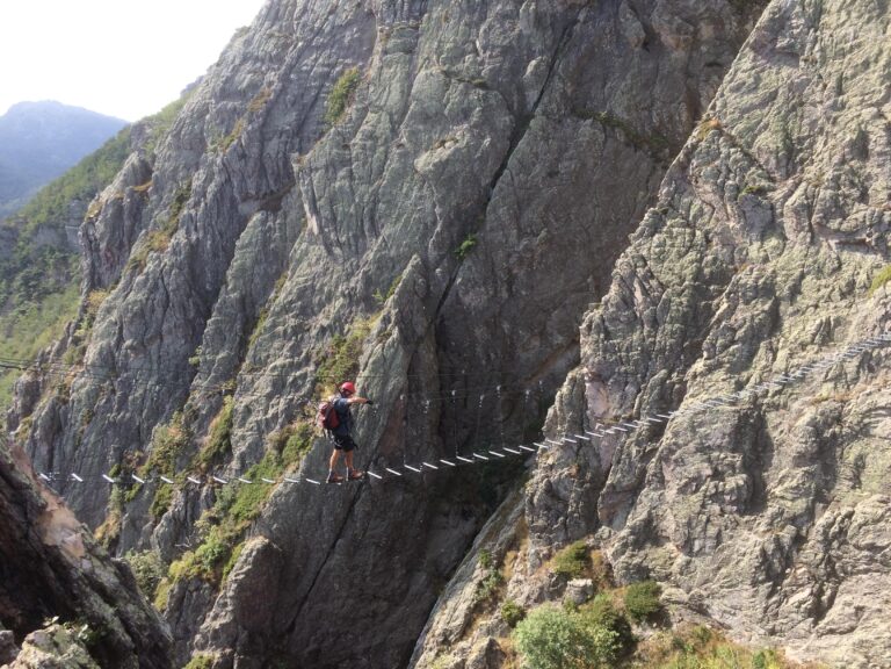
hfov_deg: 61.7
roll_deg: +1.2
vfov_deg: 48.2
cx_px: 446
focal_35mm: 29
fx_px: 746
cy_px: 334
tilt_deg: -15.0
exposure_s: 1/684
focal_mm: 4.15
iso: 32
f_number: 2.2
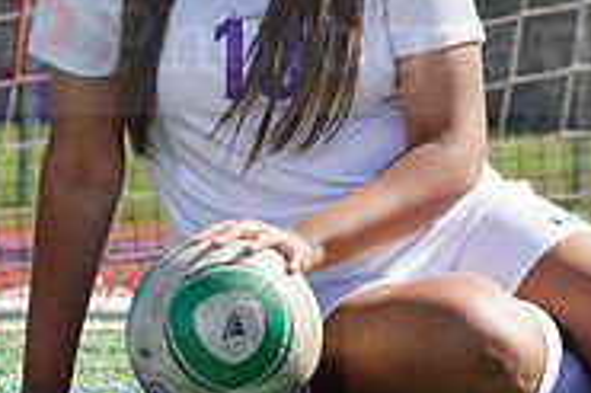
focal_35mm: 746
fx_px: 12236
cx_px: 319
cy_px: 19
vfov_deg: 1.8
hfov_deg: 2.8
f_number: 11
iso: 200
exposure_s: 1/250
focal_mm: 238
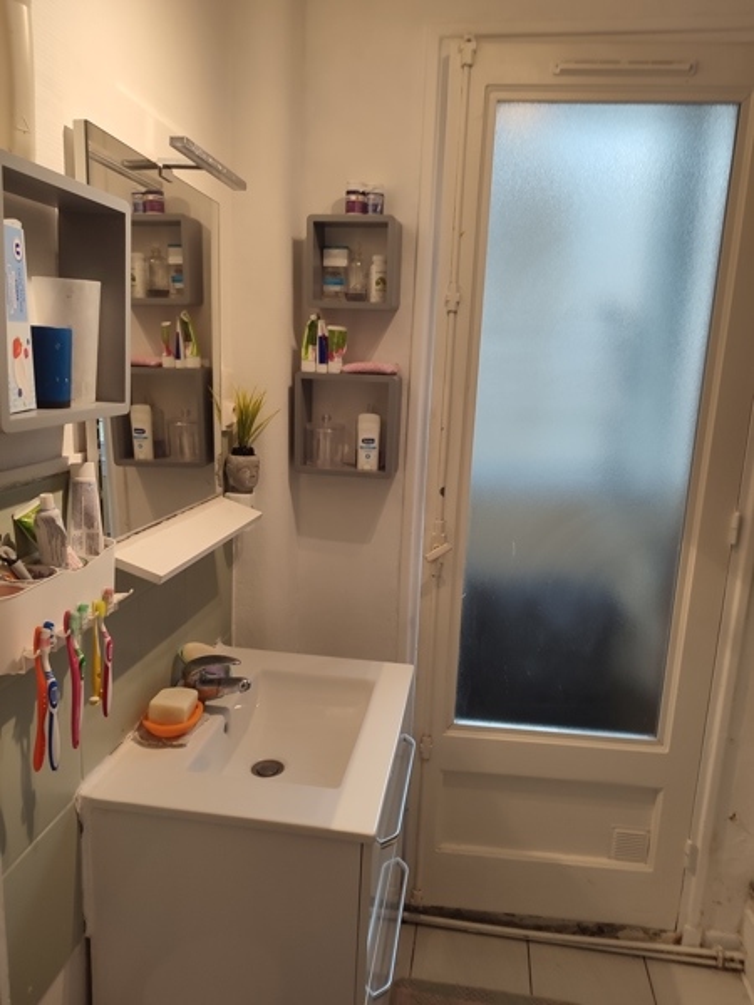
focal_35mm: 24
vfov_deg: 71.6
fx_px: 697
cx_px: 377
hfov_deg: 56.8
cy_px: 502
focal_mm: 5.89
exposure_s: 1/33
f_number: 1.89
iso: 151
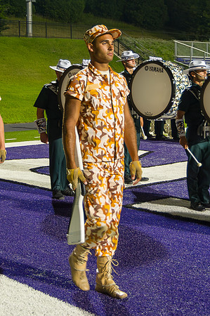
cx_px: 111
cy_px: 107
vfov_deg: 28.5
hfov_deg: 19.3
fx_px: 618
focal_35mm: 70
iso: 2000
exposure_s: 1/160
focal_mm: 35
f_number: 4
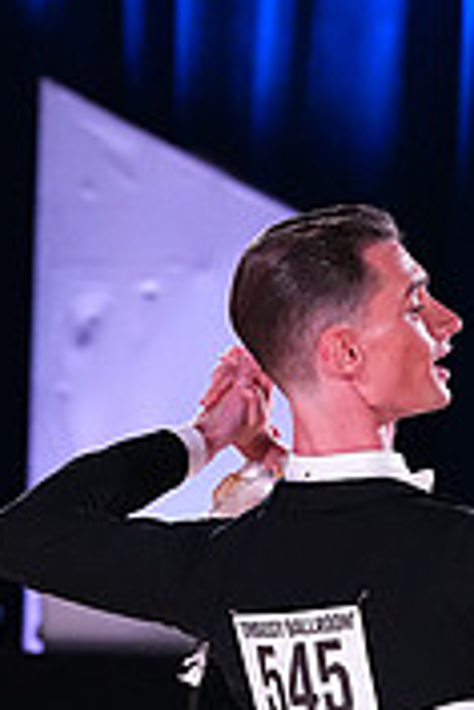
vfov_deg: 4.8
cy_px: 854
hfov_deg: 3.2
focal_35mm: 425
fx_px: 8393
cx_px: 468
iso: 5000
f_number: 5
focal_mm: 130
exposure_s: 1/320
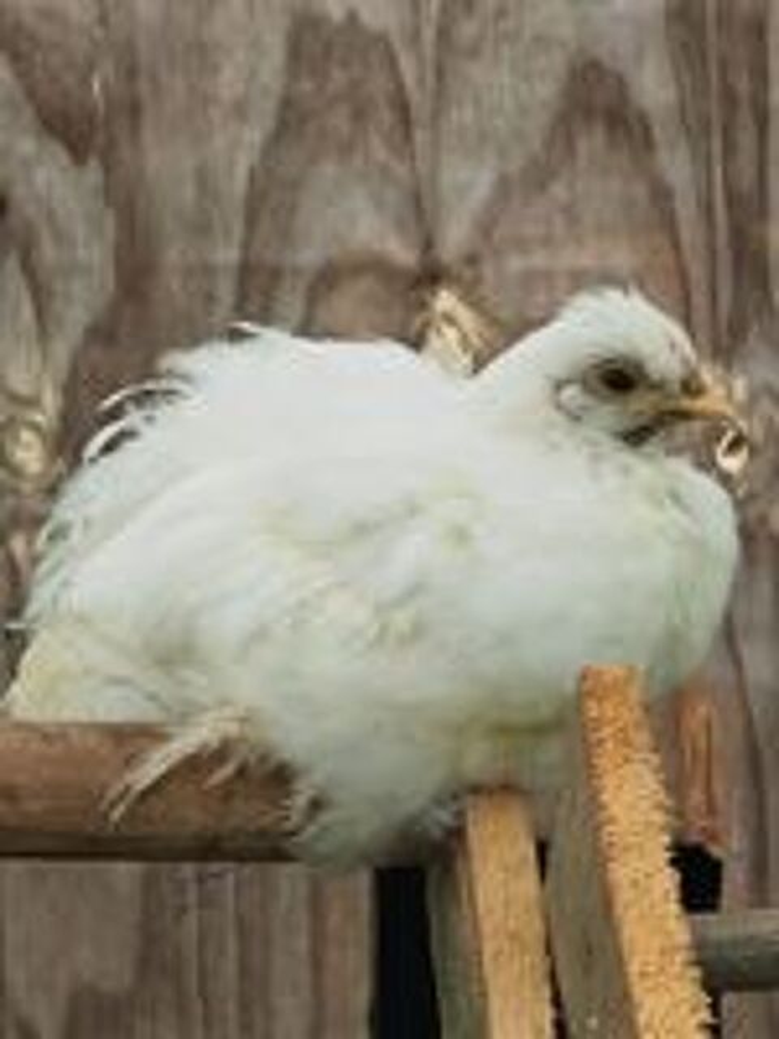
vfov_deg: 5.5
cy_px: 520
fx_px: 10742
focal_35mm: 358
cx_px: 390
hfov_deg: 4.2
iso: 100
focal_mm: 14.92
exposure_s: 1/120
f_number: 3
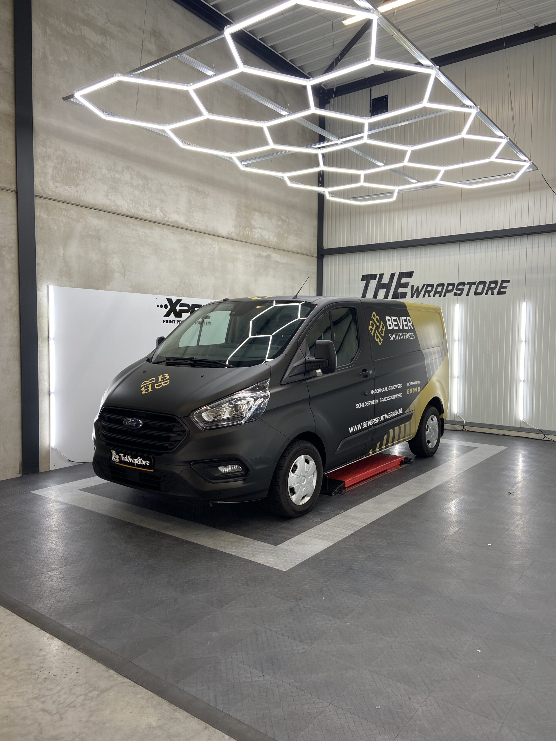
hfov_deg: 53.1
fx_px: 557
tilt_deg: -3.6
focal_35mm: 26
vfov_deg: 67.3
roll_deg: -0.2
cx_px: 278
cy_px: 370
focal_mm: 4.25
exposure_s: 1/100
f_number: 1.8
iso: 50
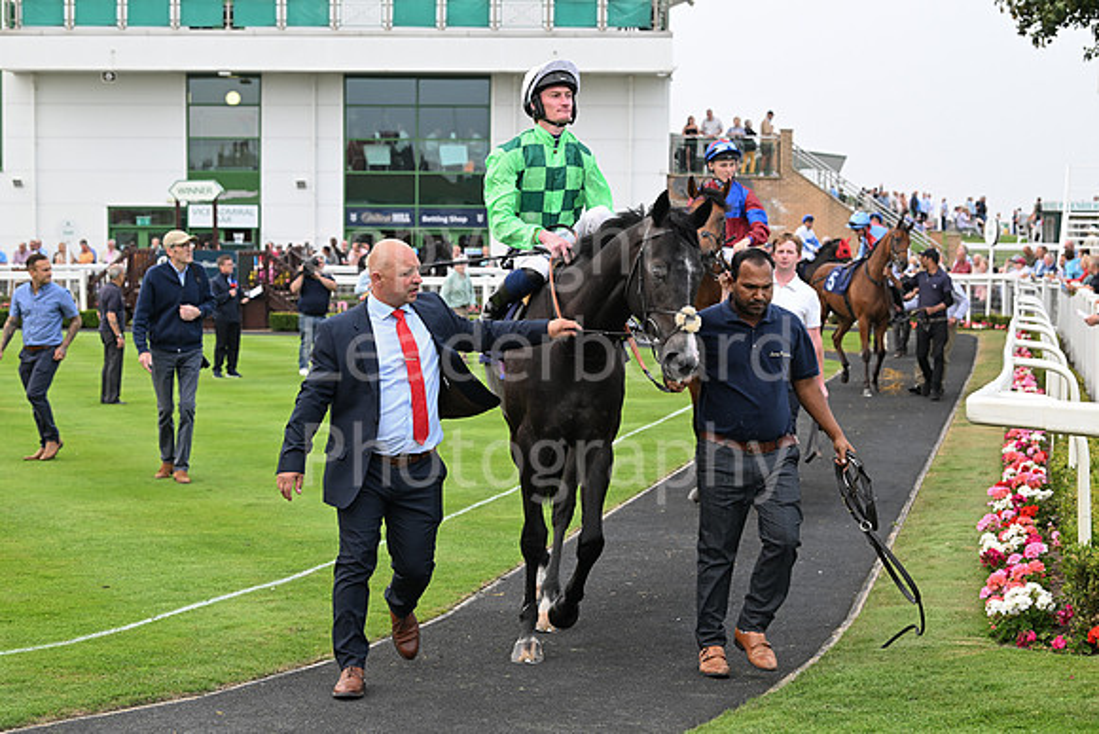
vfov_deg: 19.5
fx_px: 2137
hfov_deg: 28.8
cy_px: 367
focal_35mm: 70
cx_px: 550
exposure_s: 1/400
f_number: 5.6
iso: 640
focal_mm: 70
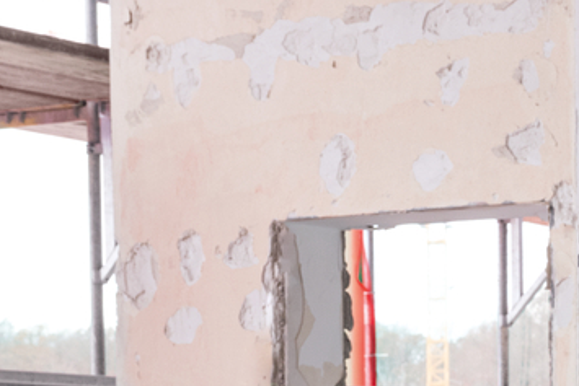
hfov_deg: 13.0
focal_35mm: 152
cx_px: 781
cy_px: 686
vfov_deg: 8.7
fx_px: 2446
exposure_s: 1/50
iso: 500
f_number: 9
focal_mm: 36
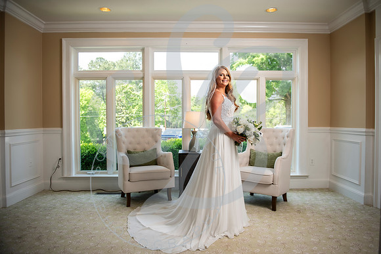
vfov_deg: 50.9
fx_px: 267
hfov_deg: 70.9
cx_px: 198
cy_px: 127
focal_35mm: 25
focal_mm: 24
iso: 100
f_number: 2.8
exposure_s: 1/160
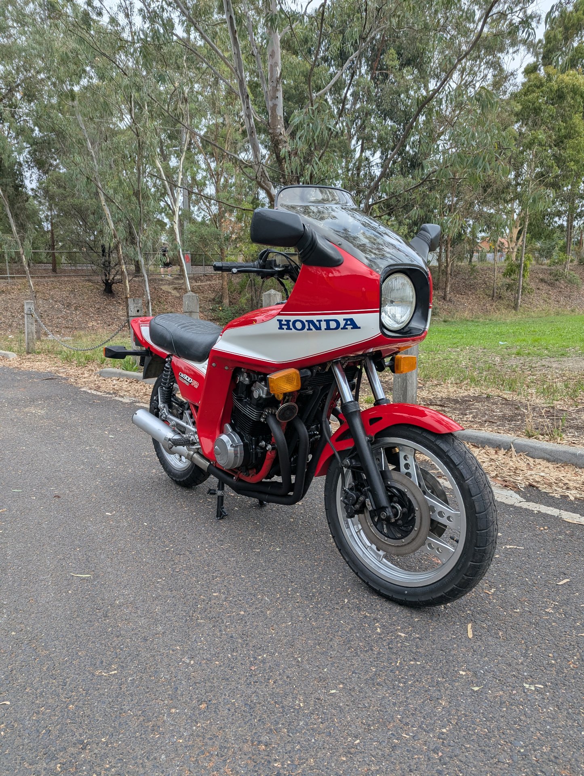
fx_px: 539
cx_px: 292
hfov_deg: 56.9
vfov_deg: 71.5
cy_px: 388
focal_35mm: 24
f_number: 1.85
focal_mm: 6.81
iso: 42
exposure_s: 1/354
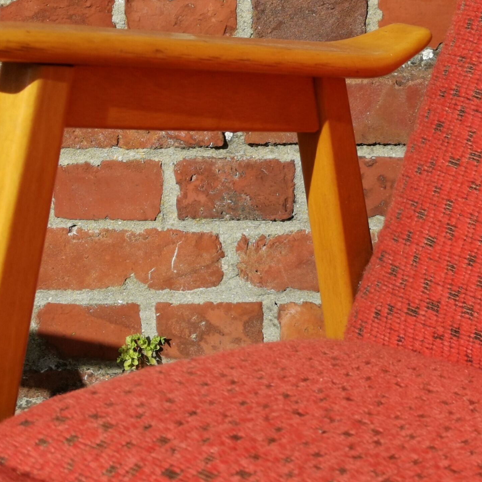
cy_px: 227
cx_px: 276
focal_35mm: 101
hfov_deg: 17.2
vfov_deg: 17.2
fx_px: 1591
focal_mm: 5.58
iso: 50
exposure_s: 1/2762
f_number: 1.8
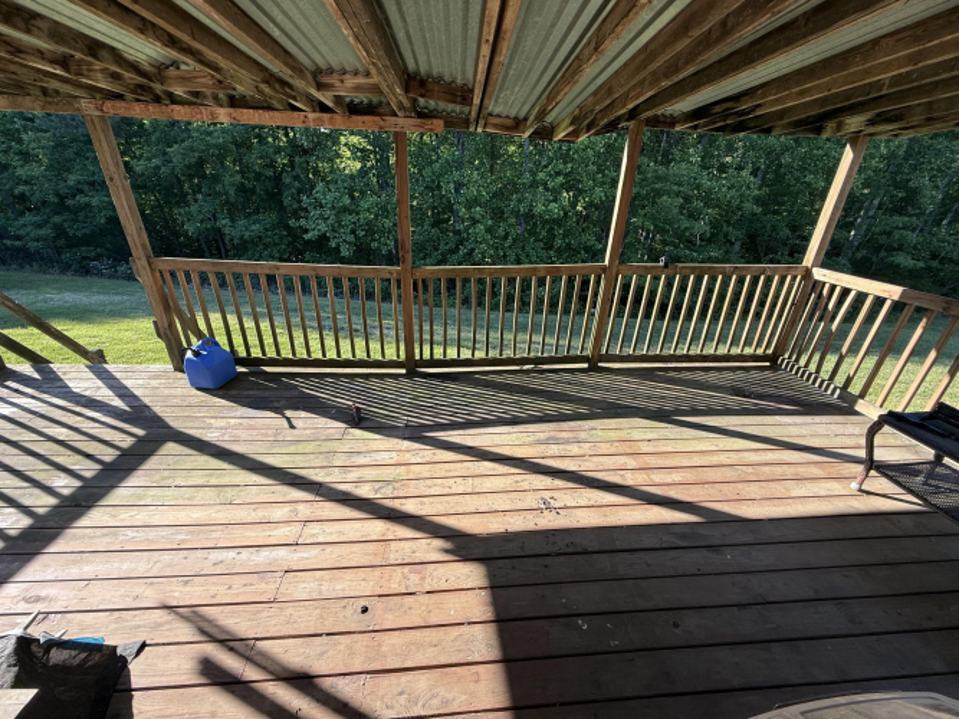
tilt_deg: -25.5
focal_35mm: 14
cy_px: 360
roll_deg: -1.4
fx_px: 388
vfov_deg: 85.7
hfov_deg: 102.1
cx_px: 480
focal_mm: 2.22
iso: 50
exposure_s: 1/349
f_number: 2.2
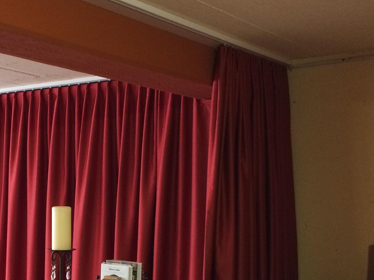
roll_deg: -0.6
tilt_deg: -4.2
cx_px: 55
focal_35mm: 60
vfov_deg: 24.0
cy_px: 231
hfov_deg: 31.1
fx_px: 648
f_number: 2.2
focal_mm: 4.15
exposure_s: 1/33
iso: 250
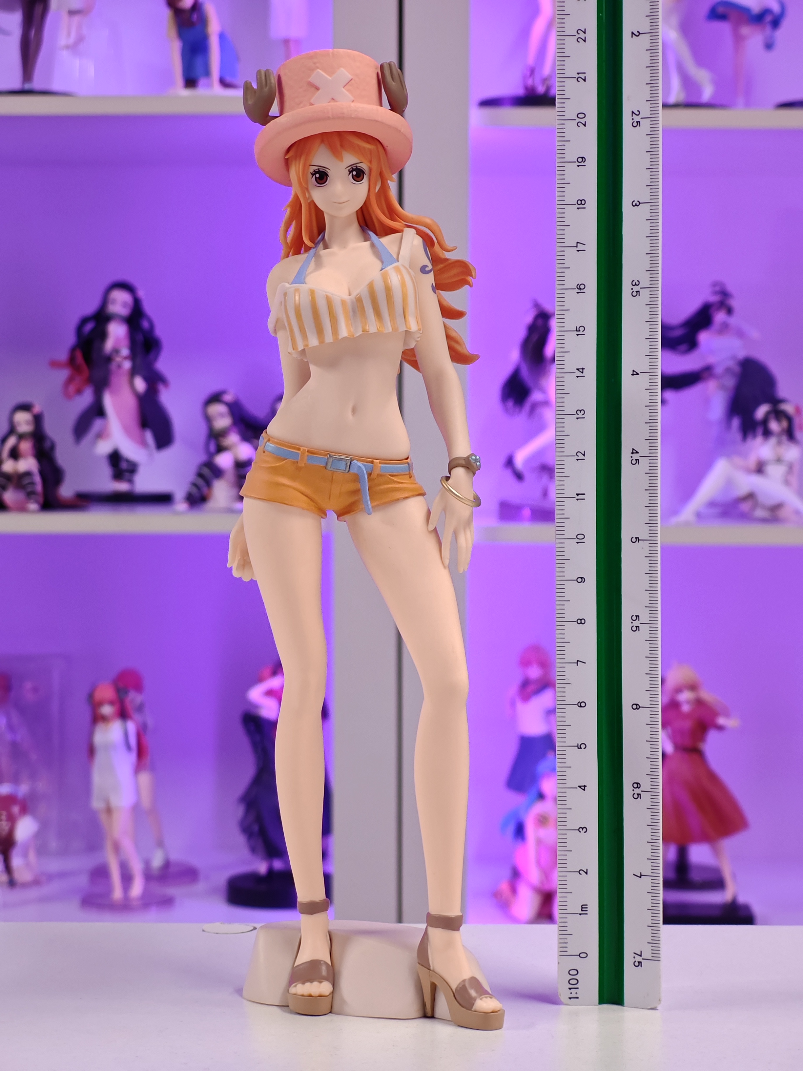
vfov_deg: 24.4
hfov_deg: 18.4
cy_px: 536
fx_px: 2474
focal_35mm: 80
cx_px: 402
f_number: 2.4
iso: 800
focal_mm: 7.48
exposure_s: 1/25
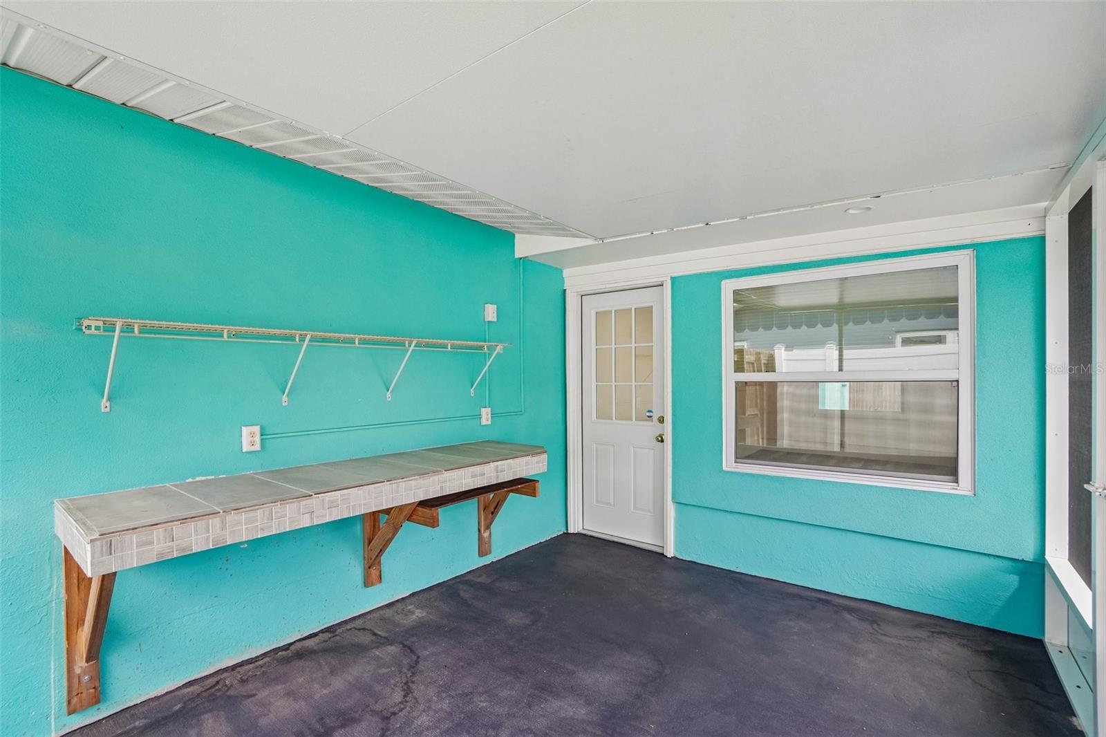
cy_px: 368
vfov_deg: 77.3
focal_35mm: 15
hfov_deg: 100.4
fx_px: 461
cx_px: 553
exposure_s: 1/30
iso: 200
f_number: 8
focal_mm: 10
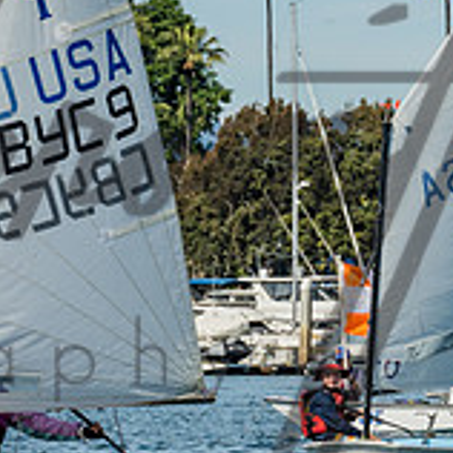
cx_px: 71
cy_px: 244
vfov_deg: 3.7
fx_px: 7003
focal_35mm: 473
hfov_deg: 3.7
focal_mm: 120
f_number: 10
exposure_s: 1/320
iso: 250
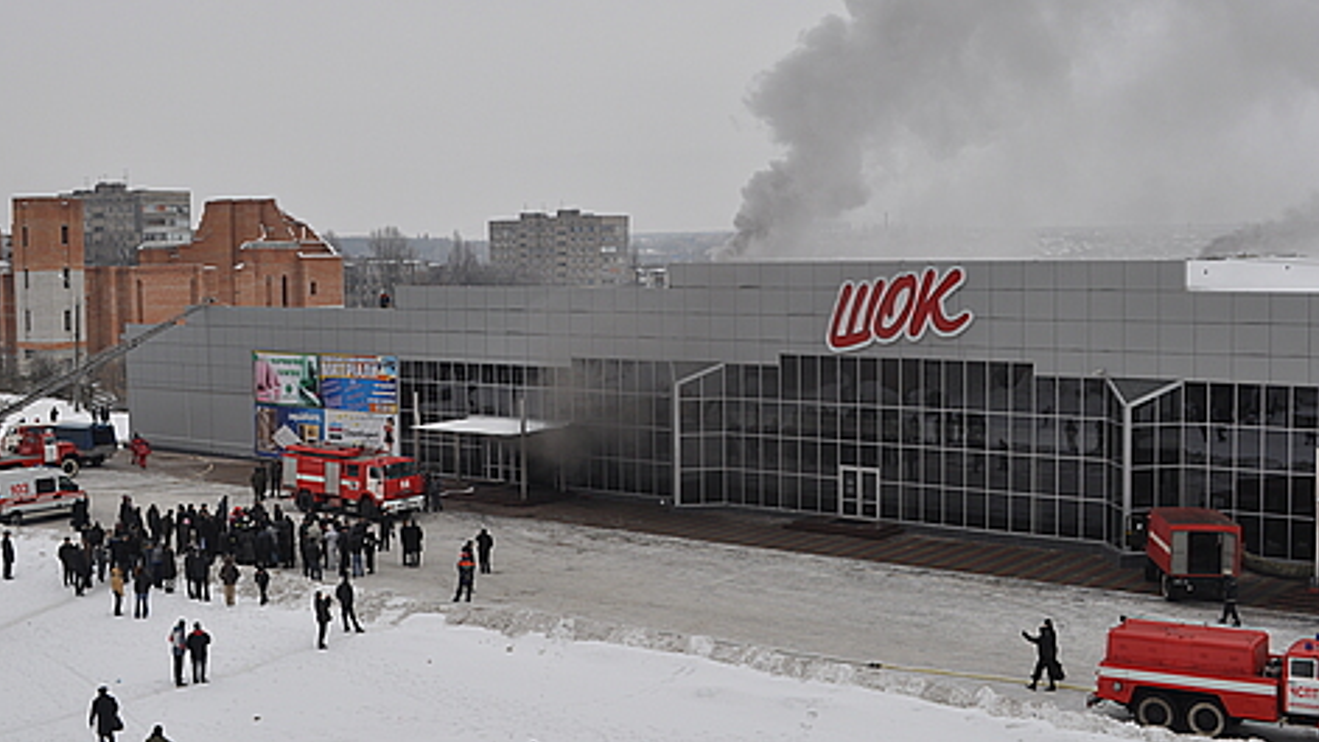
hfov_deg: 42.9
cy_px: 335
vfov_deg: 24.9
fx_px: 1679
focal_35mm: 48
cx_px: 650
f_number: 9
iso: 200
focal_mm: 30
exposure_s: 1/320
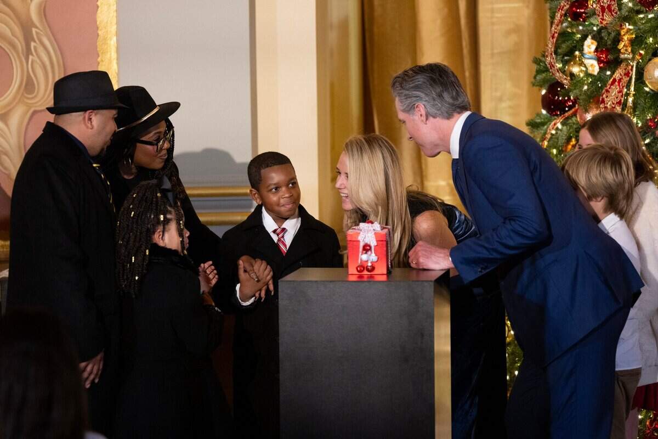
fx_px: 3473
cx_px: 329
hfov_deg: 10.8
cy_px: 220
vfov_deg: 7.2
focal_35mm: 190
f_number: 4
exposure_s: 1/250
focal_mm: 190
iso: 3200
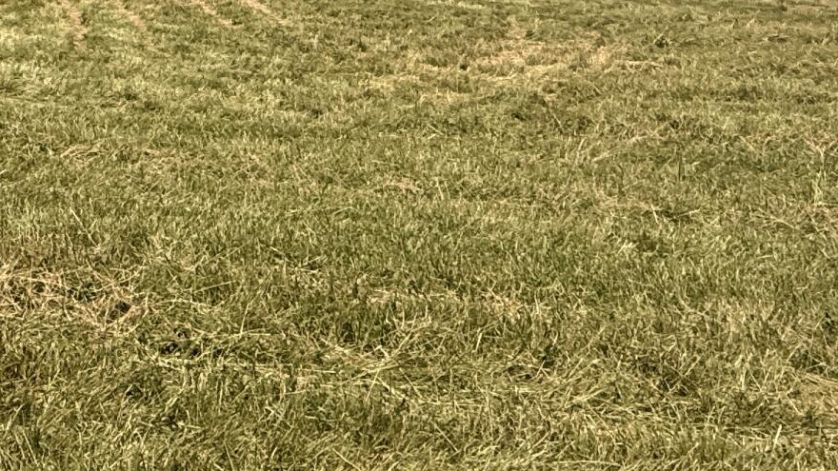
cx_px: 203
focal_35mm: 52
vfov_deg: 19.2
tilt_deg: +7.4
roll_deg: -2.0
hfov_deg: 38.8
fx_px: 1155
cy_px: -297
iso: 50
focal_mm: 2.22
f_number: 2.2
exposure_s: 1/2841
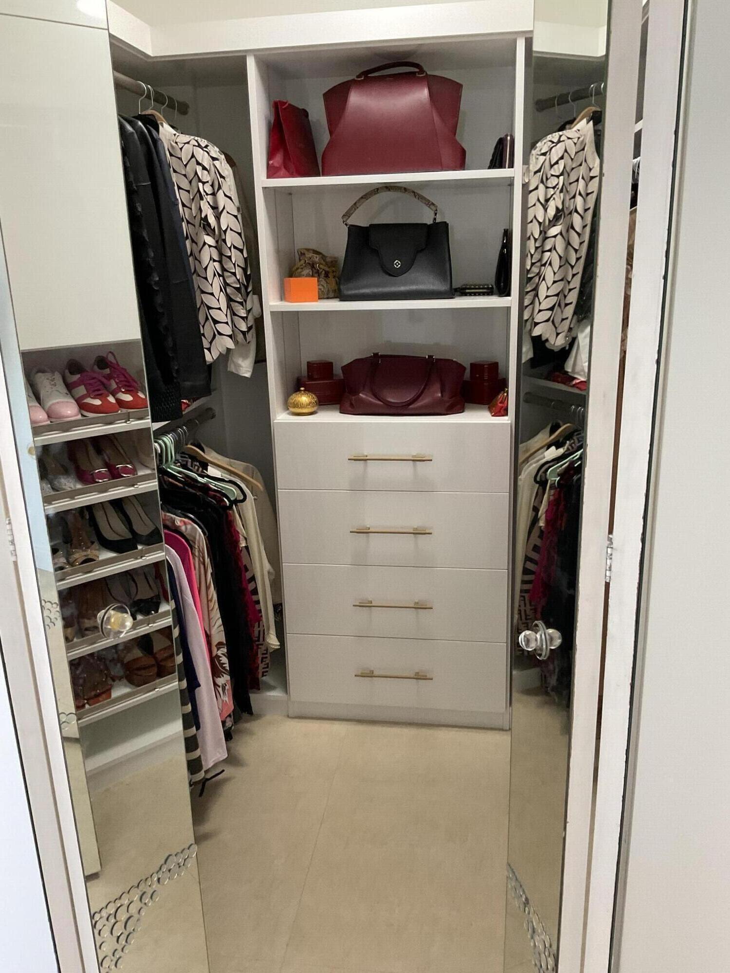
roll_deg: +2.1
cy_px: 486
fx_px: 815
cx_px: 365
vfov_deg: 61.7
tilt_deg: -16.3
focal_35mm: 29
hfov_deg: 48.2
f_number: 1.8
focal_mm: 3
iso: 125
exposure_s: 1/60
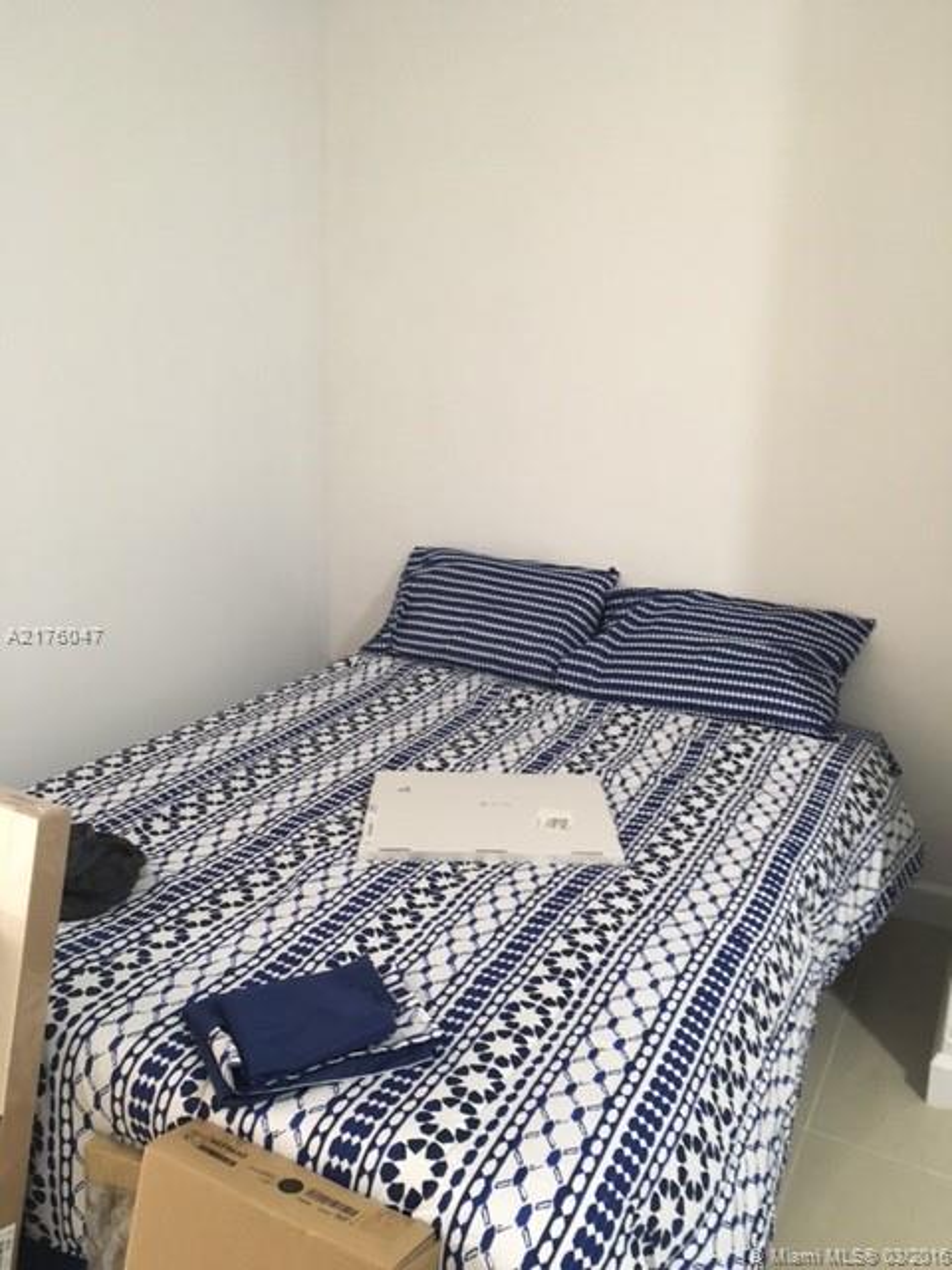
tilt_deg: -14.2
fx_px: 1063
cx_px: 476
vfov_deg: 61.7
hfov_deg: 48.2
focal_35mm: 29
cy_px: 635
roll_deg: -2.2
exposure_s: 1/17
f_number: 2.2
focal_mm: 4.15
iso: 200
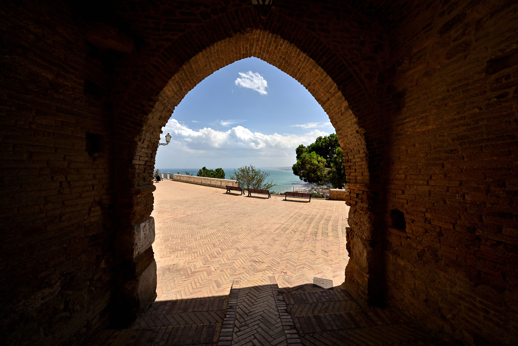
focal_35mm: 12
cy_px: 173
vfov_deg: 90.1
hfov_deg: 112.6
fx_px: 173
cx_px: 259
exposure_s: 1/200
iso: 64
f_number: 11
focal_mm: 12
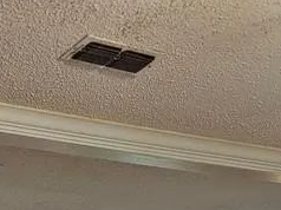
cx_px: 25
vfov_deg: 12.8
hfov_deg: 19.5
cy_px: 431
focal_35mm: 99
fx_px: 803
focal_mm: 6.3
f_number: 1.7
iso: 640
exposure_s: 1/120
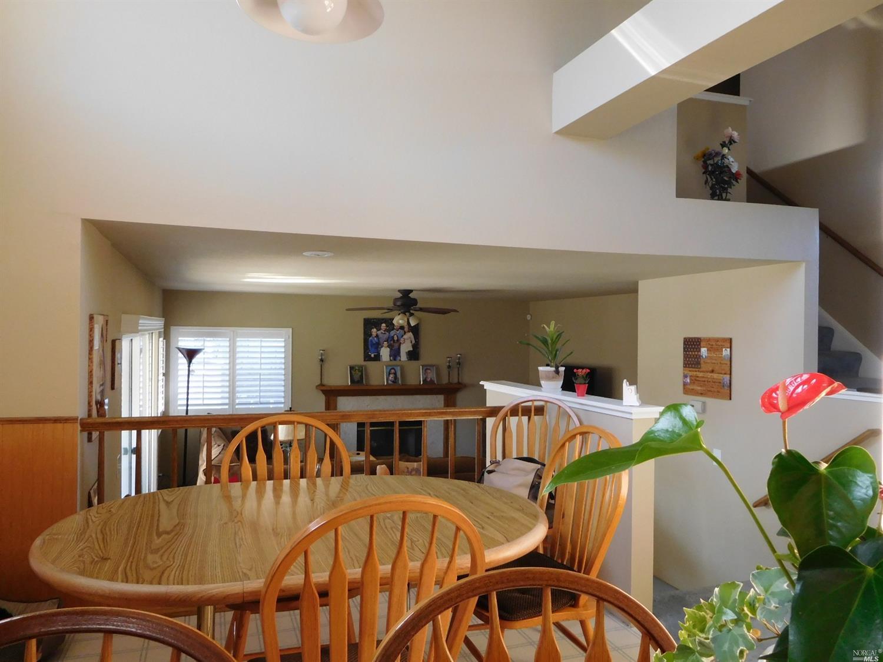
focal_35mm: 25
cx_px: 442
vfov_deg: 54.9
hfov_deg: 69.4
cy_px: 331
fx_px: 638
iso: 280
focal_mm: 4.5
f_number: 3.4
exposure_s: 1/30
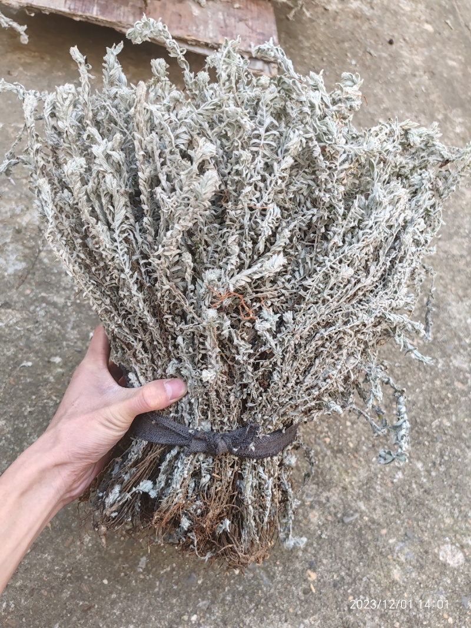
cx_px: 236
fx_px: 490
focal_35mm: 27
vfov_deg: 65.3
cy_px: 314
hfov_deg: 51.3
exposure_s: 1/100
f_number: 1.9
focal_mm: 6.12
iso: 125
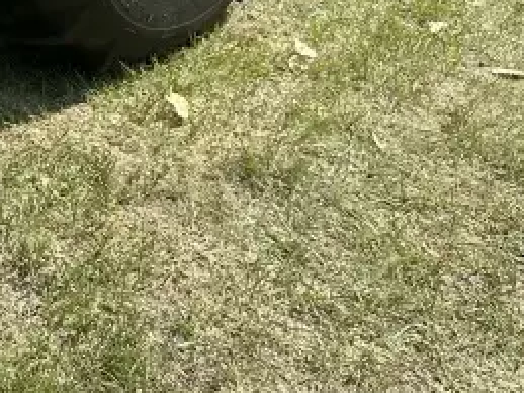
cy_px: -188
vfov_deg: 15.4
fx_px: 1347
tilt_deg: -18.5
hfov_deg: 17.9
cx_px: -405
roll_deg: -0.3
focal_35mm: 89
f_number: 1.78
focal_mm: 6.86
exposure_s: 1/1988
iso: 80
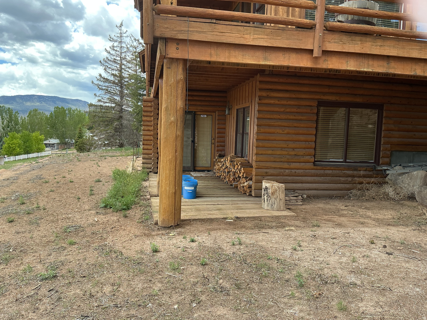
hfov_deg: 61.7
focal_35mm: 29
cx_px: 214
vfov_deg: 48.2
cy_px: 160
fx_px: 358
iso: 25
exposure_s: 1/351
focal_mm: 3
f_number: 1.8
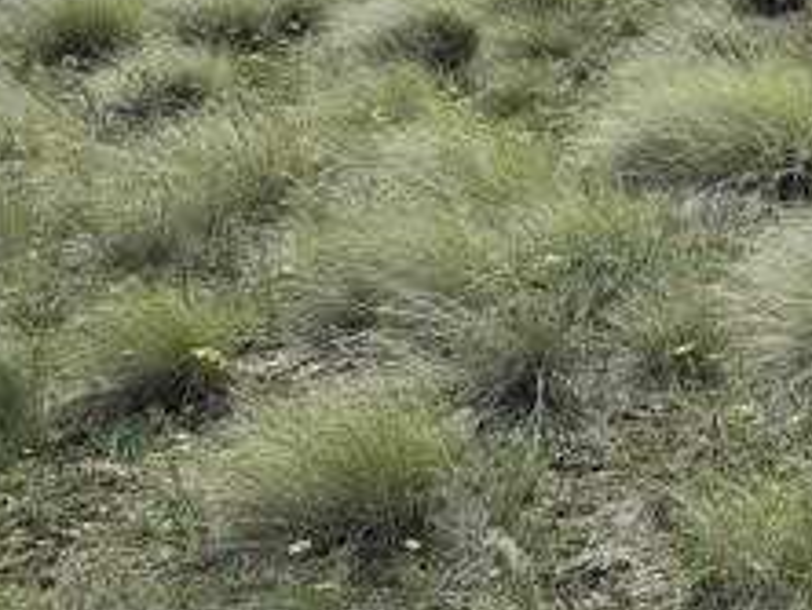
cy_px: -175
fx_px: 2489
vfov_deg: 13.5
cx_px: 1606
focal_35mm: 106
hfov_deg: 15.1
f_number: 1.7
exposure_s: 1/1667
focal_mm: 6.3
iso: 12
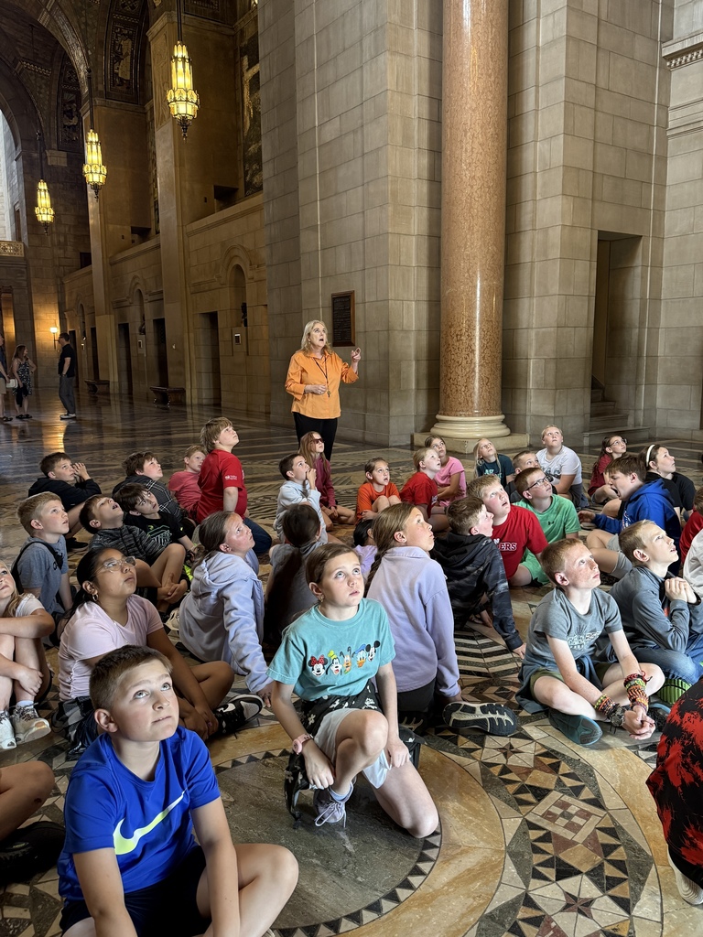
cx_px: 352
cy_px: 468
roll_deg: +0.3
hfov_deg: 56.8
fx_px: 650
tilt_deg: -8.2
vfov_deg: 71.6
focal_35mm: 24
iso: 250
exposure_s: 1/60
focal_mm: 6.76
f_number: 1.78
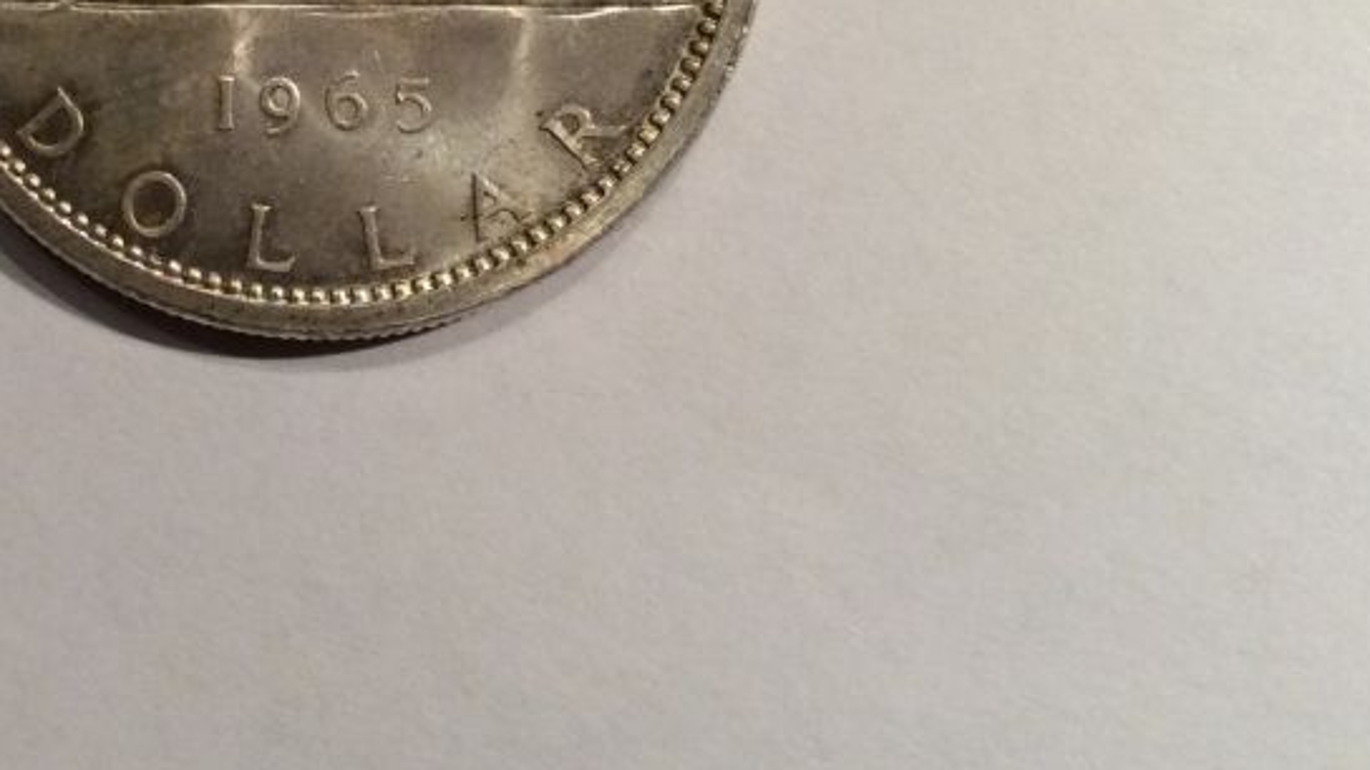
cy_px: -77
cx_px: 290
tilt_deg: -83.2
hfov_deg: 32.0
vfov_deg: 18.1
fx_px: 2325
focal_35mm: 64
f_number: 2.4
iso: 64
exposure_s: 1/24
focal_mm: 3.3
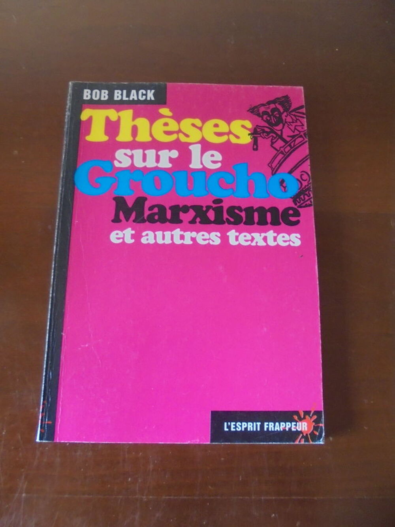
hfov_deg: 53.1
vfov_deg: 67.3
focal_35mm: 26
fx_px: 396
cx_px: 198
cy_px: 264
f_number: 3.5
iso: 400
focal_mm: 4.6
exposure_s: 1/20
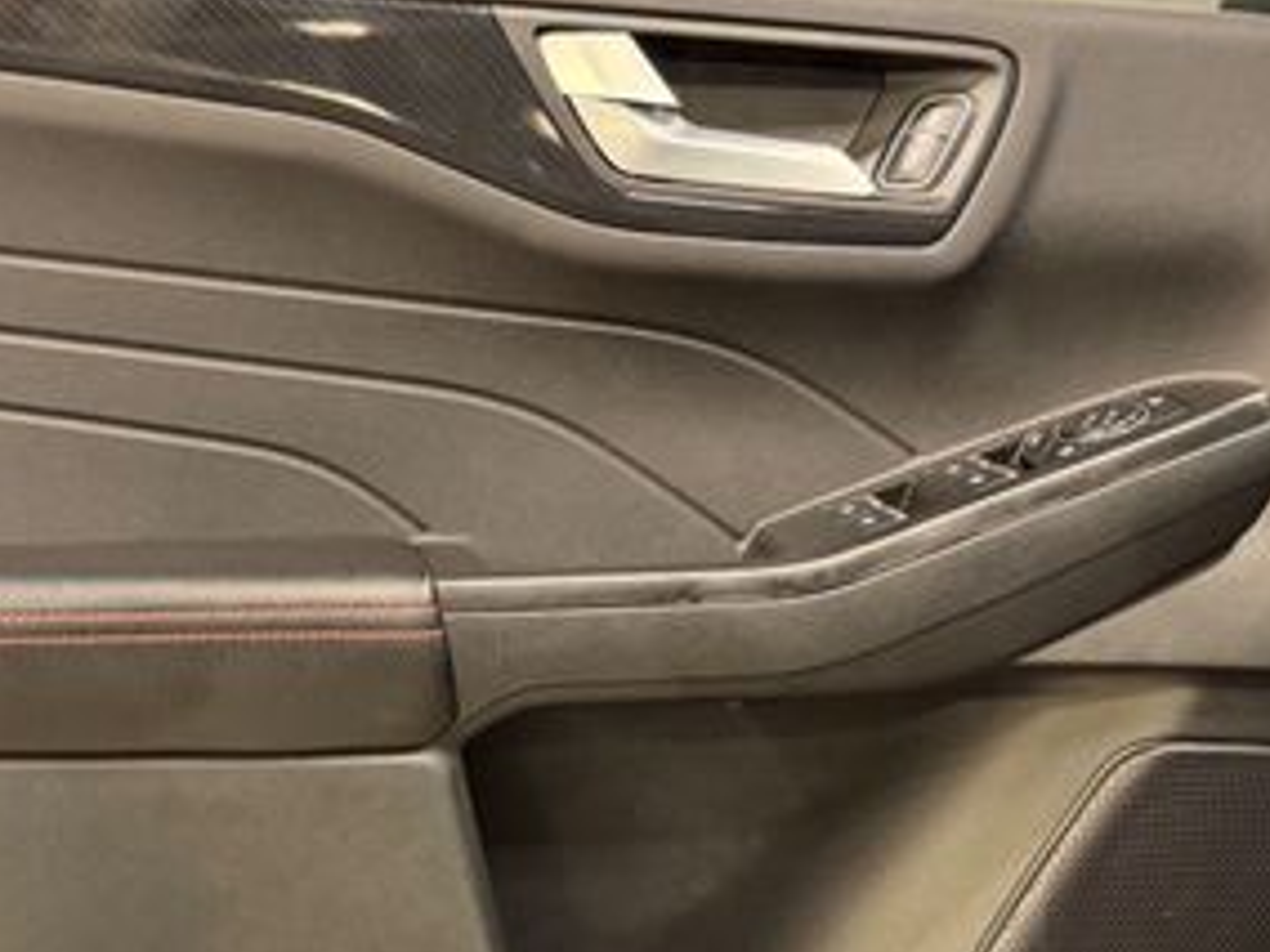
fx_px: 1981
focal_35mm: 54
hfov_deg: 35.3
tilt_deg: -17.7
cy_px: 773
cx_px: 456
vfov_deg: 26.5
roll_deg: -0.7
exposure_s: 1/60
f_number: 1.78
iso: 500
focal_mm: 6.76
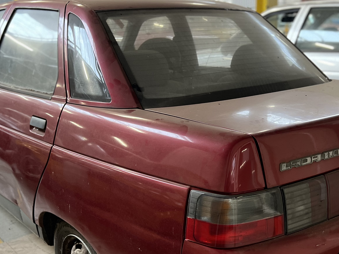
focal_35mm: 45
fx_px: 441
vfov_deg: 31.8
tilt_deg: -20.8
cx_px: 207
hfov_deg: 41.8
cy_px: 177
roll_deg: +0.6
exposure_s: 1/60
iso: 500
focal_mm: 5.7
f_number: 1.5
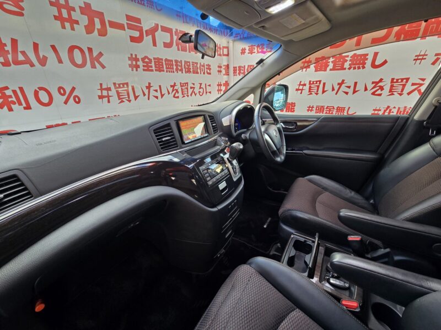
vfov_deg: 89.9
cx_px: 220
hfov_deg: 106.2
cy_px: 165
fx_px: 166
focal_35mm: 13
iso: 64
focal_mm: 2.2
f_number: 2.2
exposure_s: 1/50
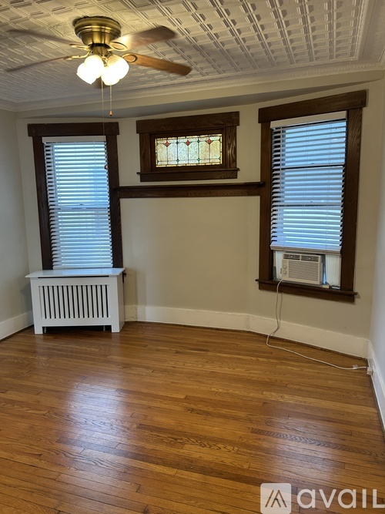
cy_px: 257
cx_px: 192
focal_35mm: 26
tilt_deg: -8.8
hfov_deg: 53.0
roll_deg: +0.5
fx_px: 386
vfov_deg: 67.3
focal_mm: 5.7
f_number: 1.5
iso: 80
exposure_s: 1/60
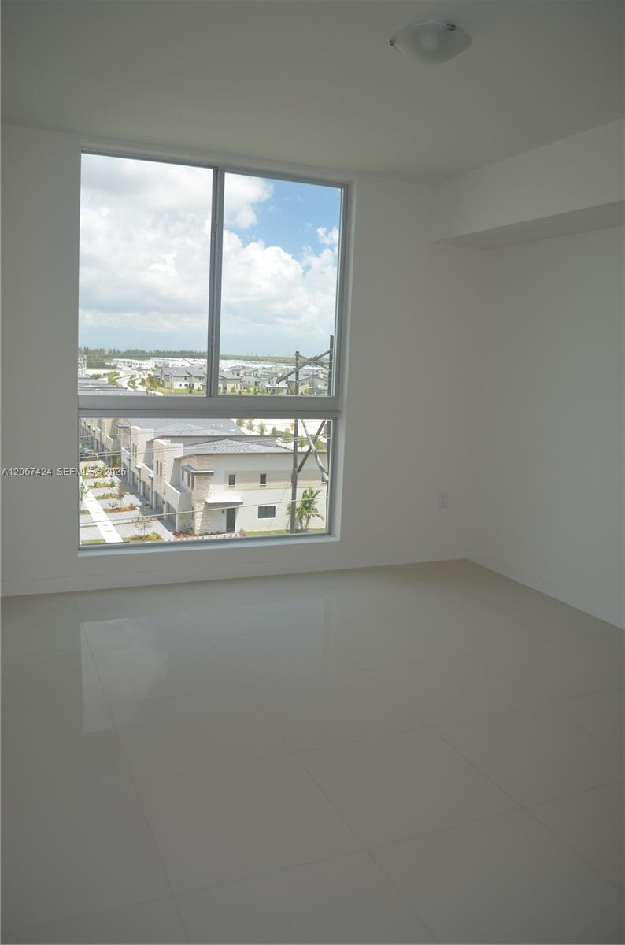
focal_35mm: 27
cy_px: 472
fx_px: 707
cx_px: 312
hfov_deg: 47.7
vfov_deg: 67.5
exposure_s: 1/200
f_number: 3.5
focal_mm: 18
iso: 100
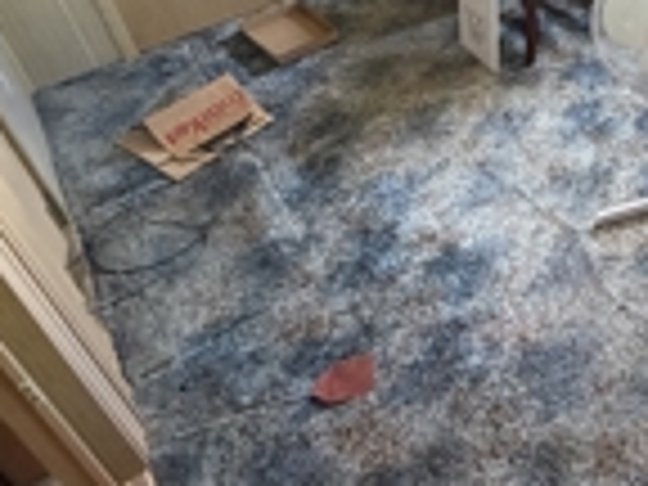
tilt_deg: -30.9
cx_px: 706
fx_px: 730
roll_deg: +1.3
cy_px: -27
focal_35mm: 39
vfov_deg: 33.0
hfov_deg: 39.5
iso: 320
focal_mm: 2.22
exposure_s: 1/60
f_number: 2.2
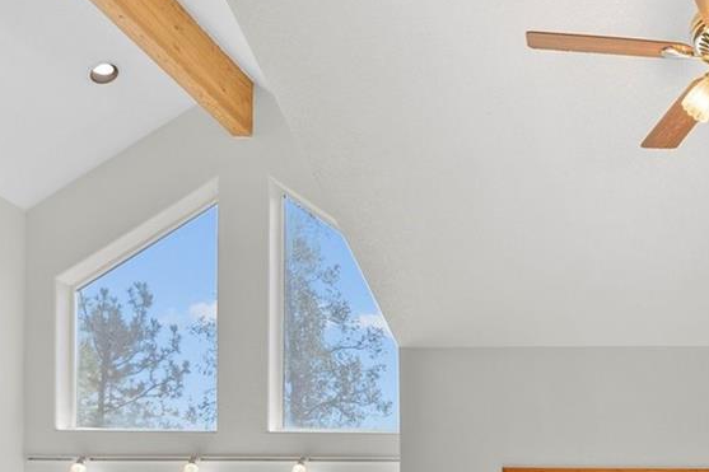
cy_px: 602
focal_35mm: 46
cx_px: 769
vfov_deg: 25.4
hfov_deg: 36.5
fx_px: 906
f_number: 7.1
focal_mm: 16
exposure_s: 1/40
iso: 640
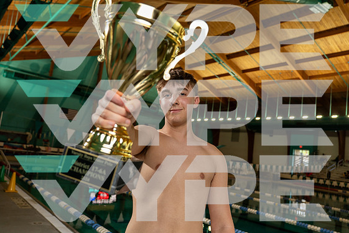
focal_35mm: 30
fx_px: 291
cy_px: 113
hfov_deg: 61.9
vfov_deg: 43.6
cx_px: 175
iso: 500
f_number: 4
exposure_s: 1/250
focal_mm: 29
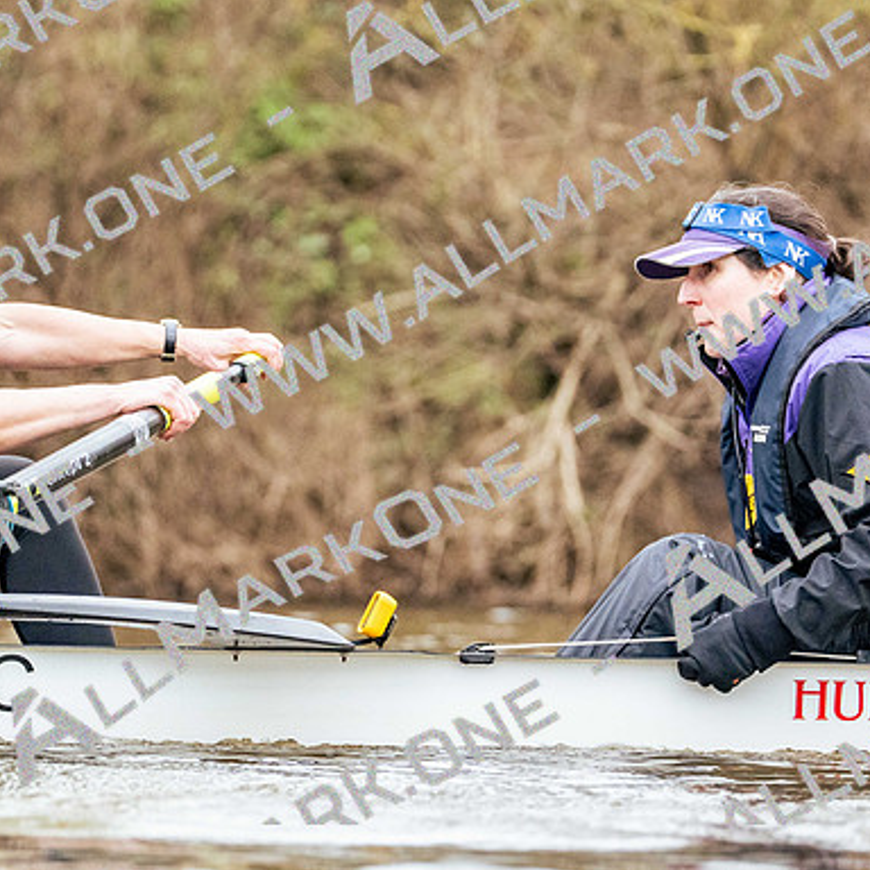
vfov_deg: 4.3
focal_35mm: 412
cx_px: 471
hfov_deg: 4.3
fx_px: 11715
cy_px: 436
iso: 10000
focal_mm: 321
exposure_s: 1/2000
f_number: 6.3
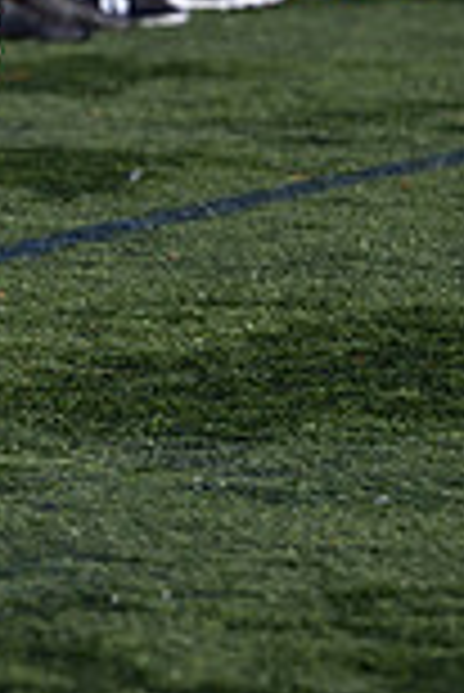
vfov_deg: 2.9
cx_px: -514
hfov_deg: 2.0
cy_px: 36
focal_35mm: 702
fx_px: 13541
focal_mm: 175
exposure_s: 1/3200
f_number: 3.5
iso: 500
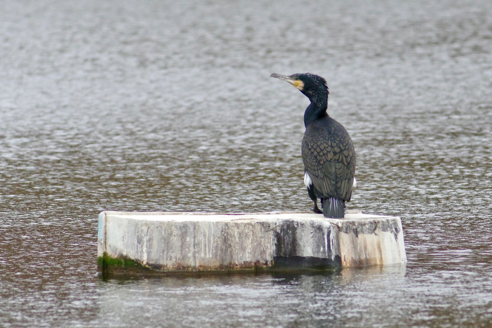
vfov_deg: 1.7
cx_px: 246
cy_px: 164
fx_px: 10973
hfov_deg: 2.6
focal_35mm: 803
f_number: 8
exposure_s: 1/800
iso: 5000
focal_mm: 400
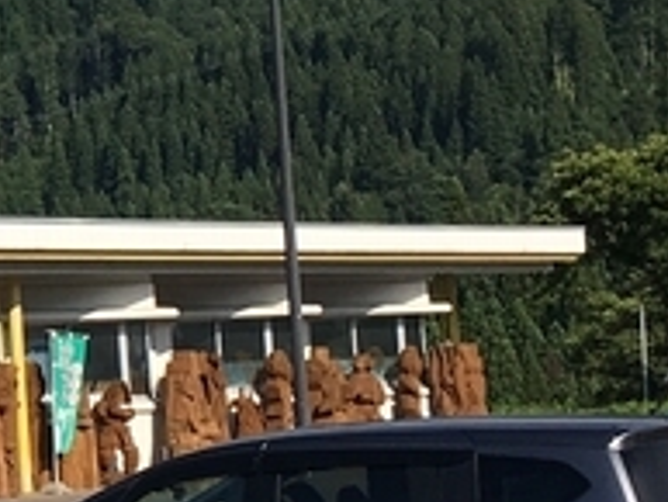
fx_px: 3476
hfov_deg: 9.9
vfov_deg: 8.2
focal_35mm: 180
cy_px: 55
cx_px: -810
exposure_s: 1/1748
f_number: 2.2
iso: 25
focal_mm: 4.15
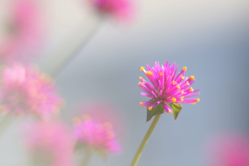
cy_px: 74
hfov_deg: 9.5
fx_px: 1503
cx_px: 88
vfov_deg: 6.4
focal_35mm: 217
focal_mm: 100
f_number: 2.8
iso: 100
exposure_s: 1/800
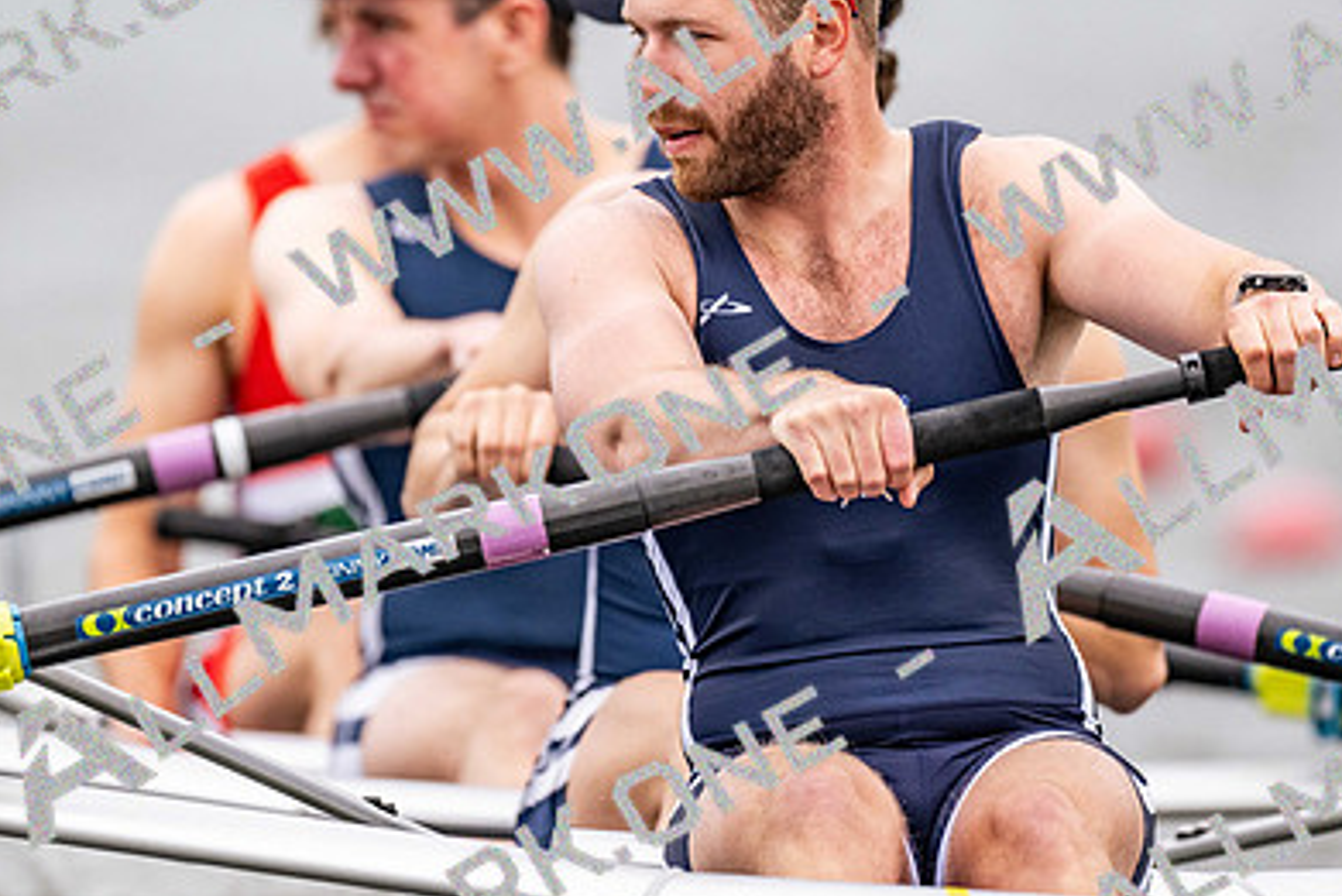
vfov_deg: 1.5
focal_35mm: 890
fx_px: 33188
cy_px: 318
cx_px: 714
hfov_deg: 2.3
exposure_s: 1/2500
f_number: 4
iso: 1100
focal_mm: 600
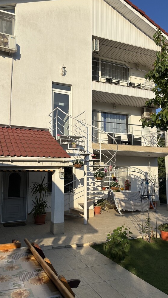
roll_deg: -0.4
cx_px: 78
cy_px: 151
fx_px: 230
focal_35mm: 29
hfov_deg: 40.2
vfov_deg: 66.1
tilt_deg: +5.4
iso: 50
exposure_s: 1/5348
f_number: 1.6
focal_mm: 5.96
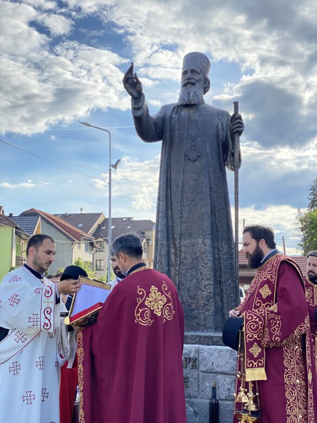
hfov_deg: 28.0
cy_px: 212
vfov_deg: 36.8
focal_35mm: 52
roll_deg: -0.8
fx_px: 635
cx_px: 158
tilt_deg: +8.9
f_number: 2
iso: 20
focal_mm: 6
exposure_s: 1/571
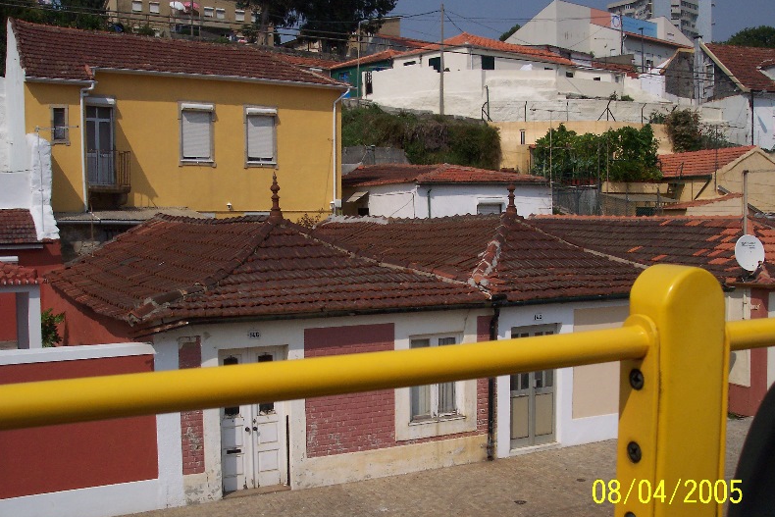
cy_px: 271
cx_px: 390
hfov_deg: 48.5
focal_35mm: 40
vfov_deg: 33.4
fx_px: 861
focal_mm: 8
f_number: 4.8
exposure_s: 1/1000
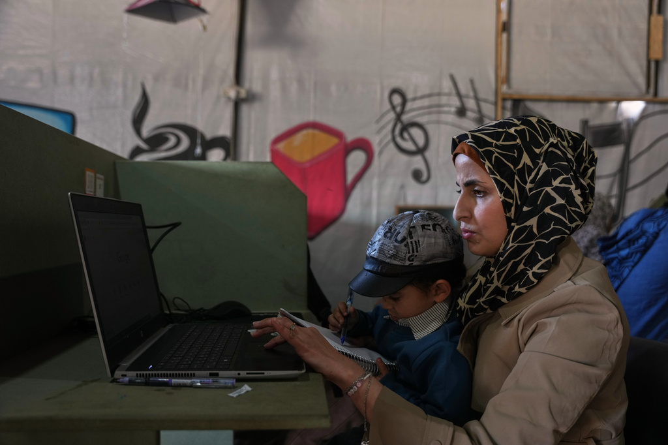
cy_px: 222
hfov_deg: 61.3
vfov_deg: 43.1
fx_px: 564
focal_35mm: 30
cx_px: 334
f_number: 2.8
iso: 640
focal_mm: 30.4
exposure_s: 1/100
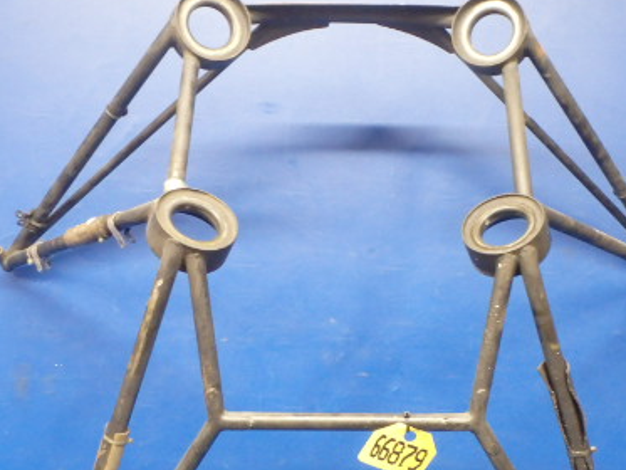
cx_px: 363
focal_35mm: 48
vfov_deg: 29.9
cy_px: 337
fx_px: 868
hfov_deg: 39.5
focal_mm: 5
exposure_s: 1/13
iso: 800
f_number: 3.9
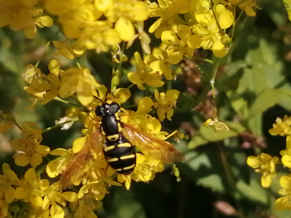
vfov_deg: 13.6
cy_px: 110
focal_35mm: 109
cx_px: 142
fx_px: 917
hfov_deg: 18.0
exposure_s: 1/2597
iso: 50
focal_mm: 3.46
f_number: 1.8
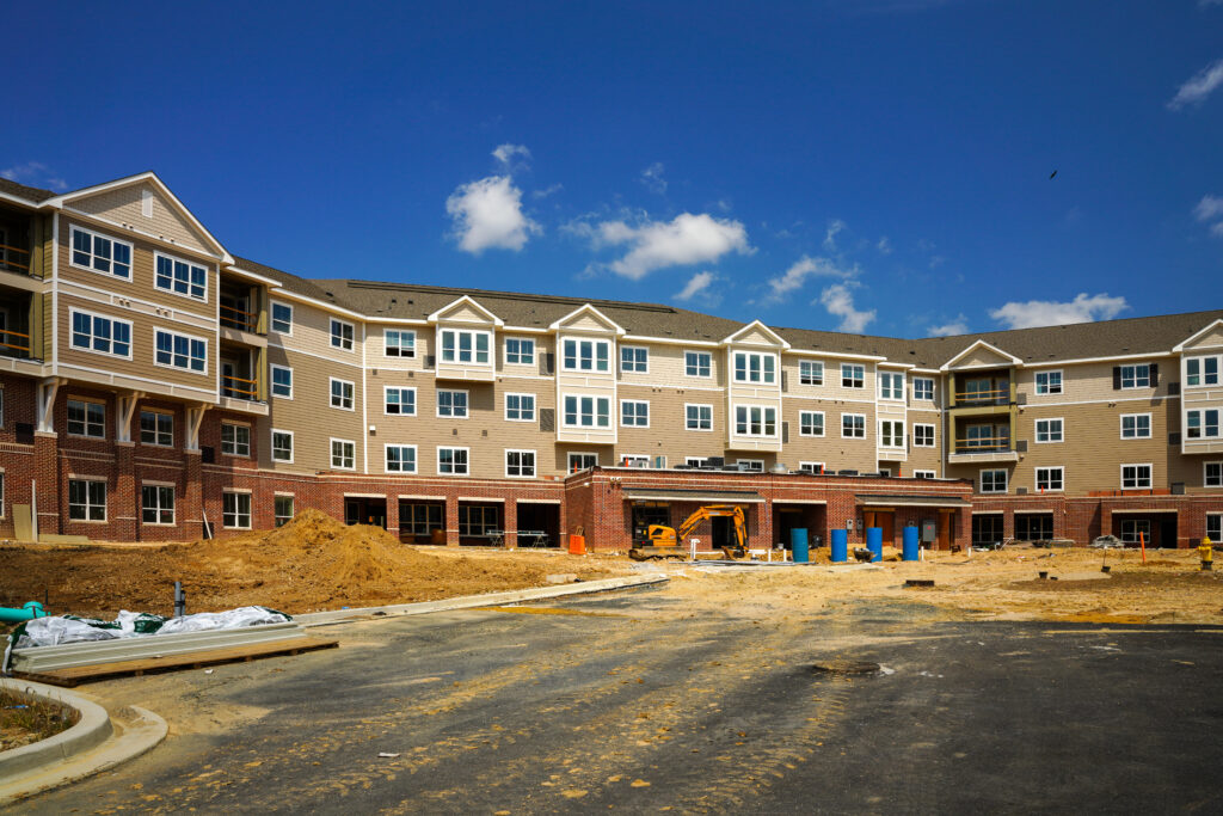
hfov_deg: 73.7
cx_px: 612
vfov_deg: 53.1
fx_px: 815
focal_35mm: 24
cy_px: 408
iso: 100
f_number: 10
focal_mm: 24
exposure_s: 1/160
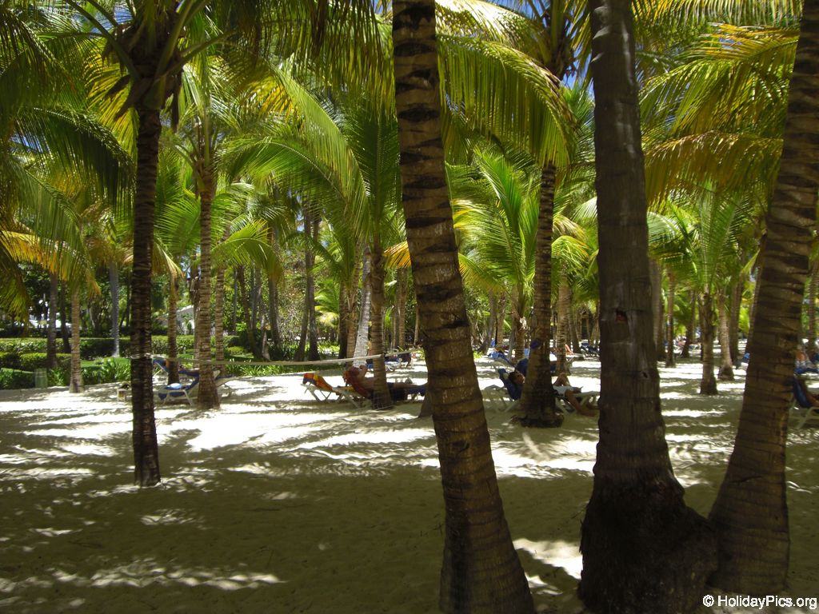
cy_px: 307
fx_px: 899
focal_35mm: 38
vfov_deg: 37.7
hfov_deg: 49.0
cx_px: 410
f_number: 2.7
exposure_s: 1/640
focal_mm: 6.2
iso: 64
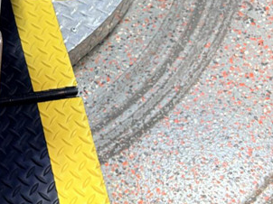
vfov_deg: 15.7
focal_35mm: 92
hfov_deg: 18.8
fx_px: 725
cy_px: -5
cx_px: -133
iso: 100
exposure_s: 1/238
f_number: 1.6
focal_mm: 5.96
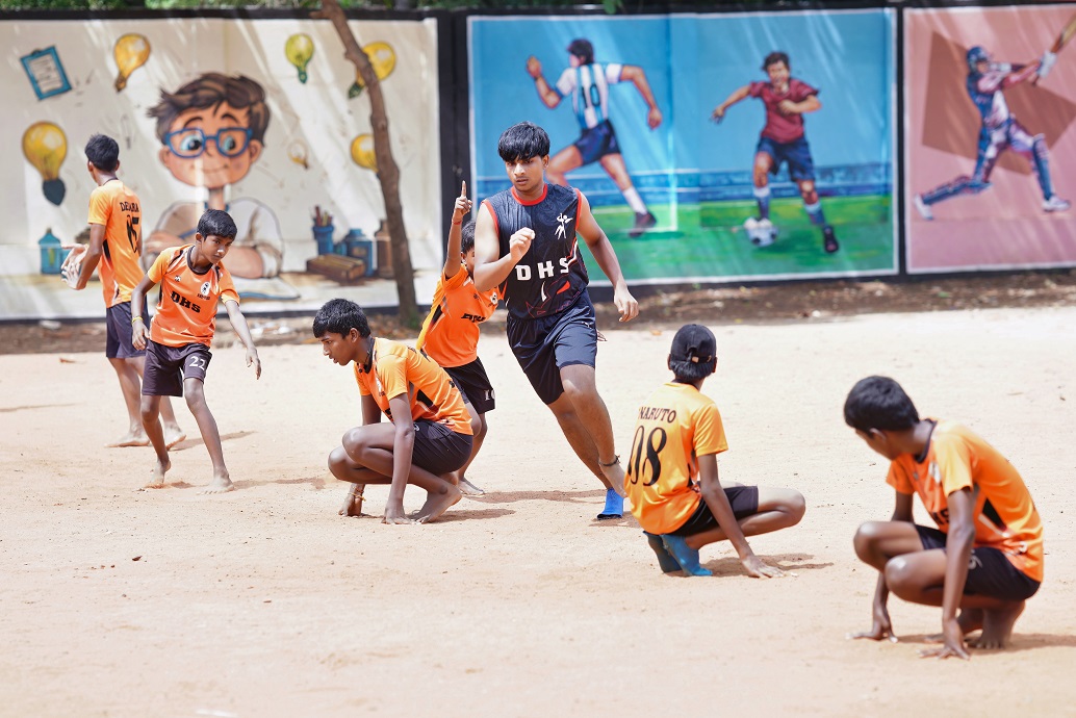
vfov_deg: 10.8
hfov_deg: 16.1
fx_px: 3797
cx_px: 538
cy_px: 359
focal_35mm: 127
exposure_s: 1/800
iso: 100
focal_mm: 85
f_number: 2
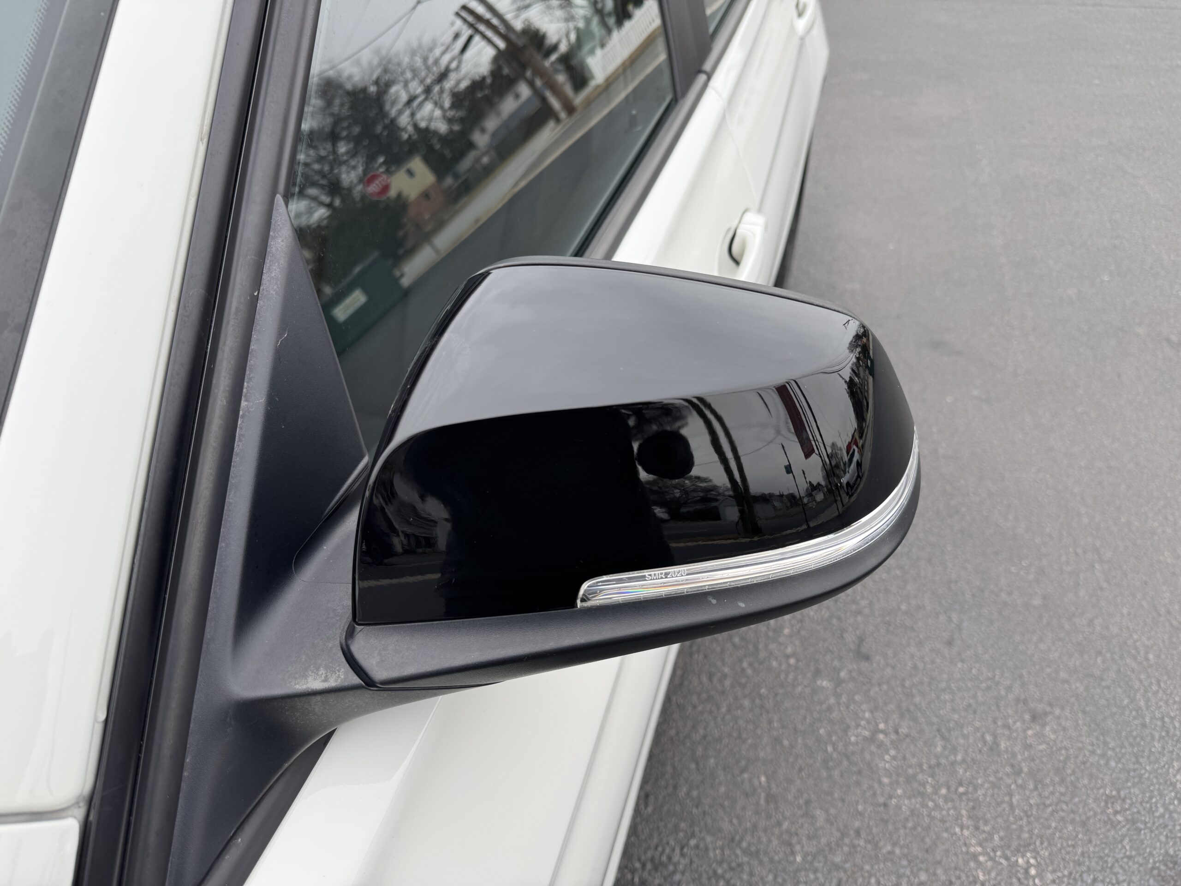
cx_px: 590
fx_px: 819
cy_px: 443
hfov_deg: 71.6
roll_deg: +0.6
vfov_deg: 56.8
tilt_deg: -39.2
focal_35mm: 24
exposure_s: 1/130
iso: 50
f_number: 1.78
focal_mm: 6.76
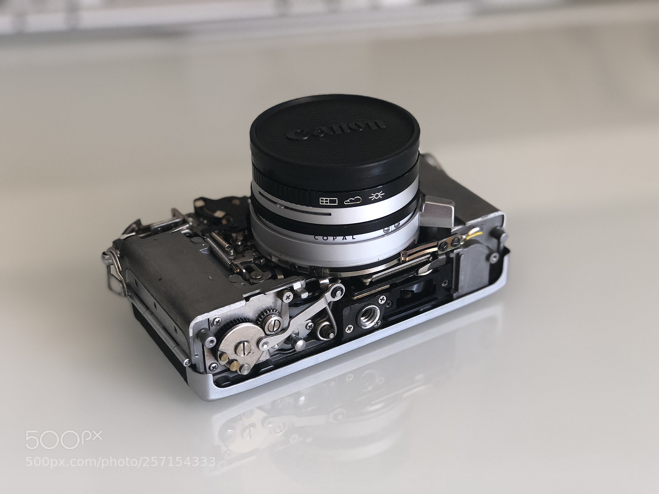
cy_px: 247
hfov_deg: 33.8
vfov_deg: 25.7
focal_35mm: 57
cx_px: 330
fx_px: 1085
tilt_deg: -32.8
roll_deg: +0.4
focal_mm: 6.6
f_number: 2.8
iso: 80
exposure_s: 1/60
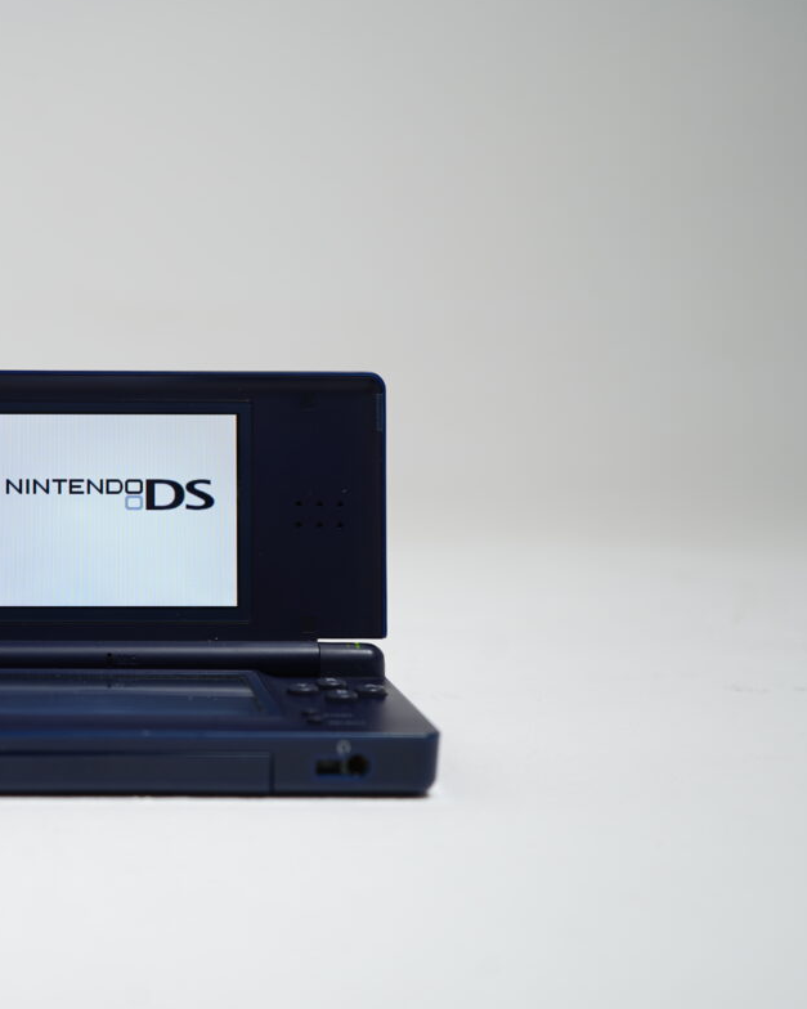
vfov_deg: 33.6
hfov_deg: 26.4
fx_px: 1672
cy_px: 495
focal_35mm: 56
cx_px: 104
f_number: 4.5
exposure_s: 1/8
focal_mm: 39
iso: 64
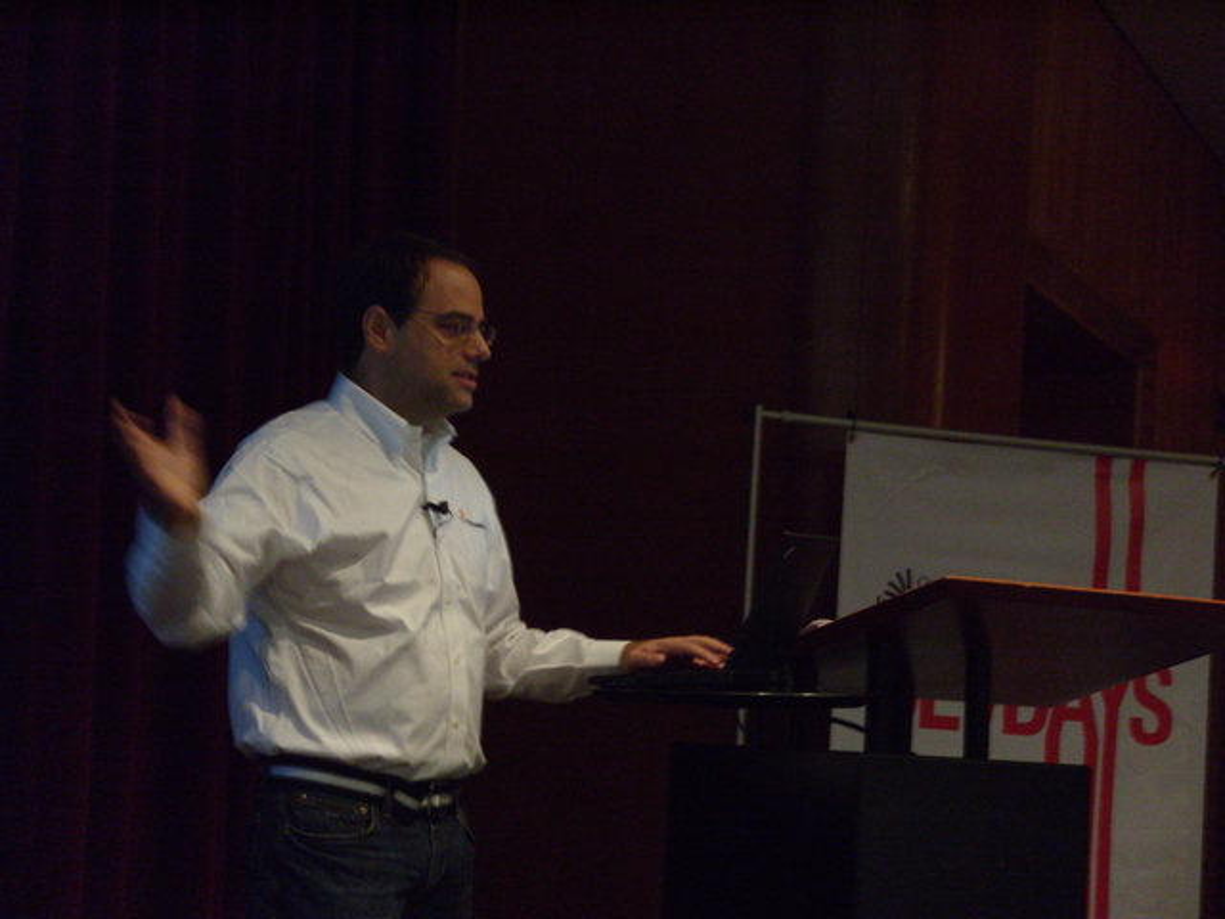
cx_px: 612
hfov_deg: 18.7
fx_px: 3716
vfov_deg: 14.1
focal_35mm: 105
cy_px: 460
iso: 400
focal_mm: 23.3
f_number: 3.6
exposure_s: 1/15
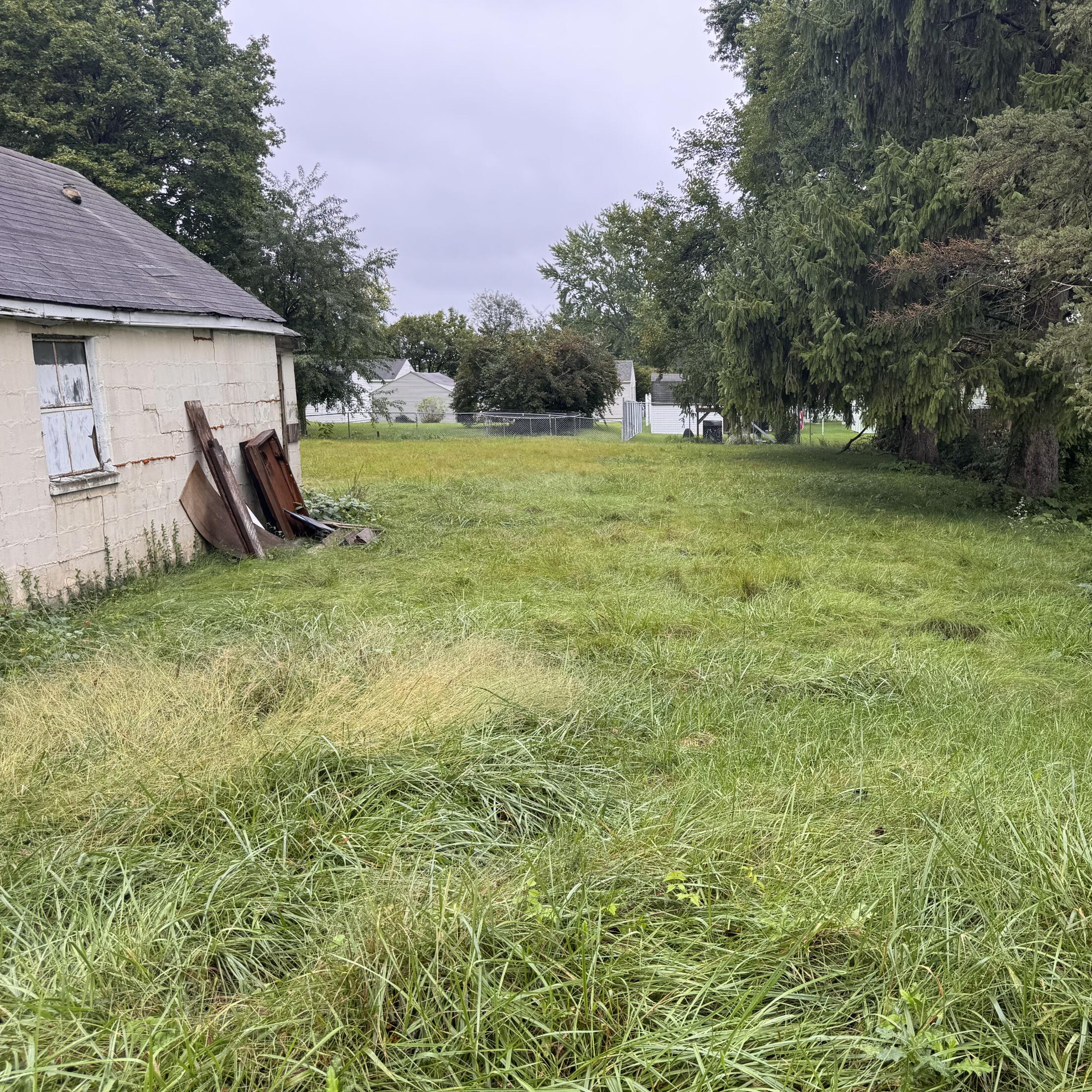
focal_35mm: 29
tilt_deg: -9.1
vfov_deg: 55.6
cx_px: 734
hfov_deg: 54.4
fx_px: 1035
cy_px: 538
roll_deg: +0.3
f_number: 1.78
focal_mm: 6.76
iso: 80
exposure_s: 1/305
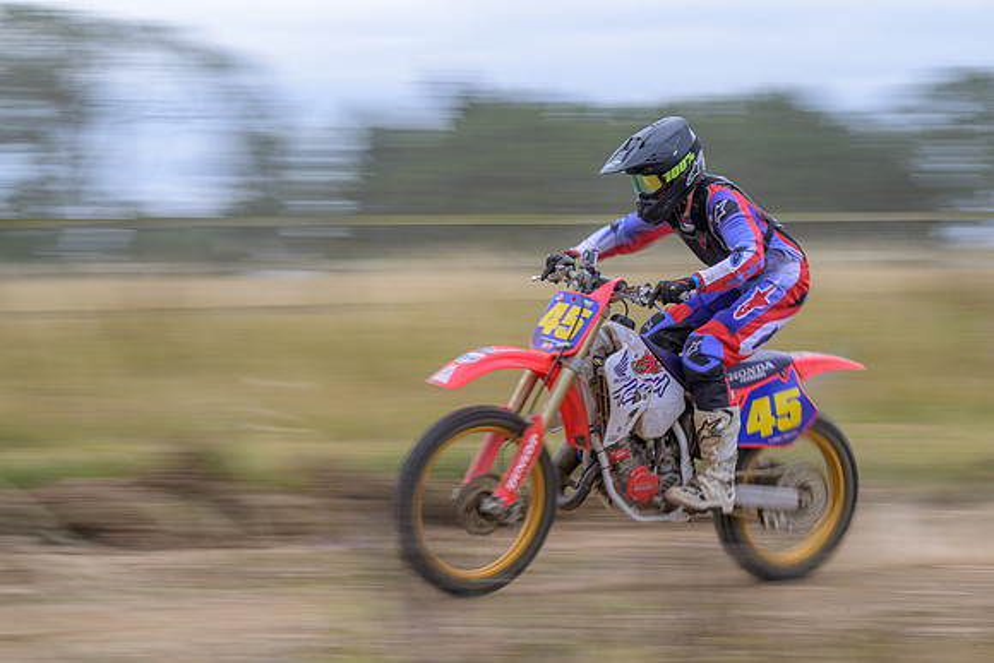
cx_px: 497
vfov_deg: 10.3
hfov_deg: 15.3
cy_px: 332
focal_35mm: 134
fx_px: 3694
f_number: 14
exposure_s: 1/50
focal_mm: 130
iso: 64
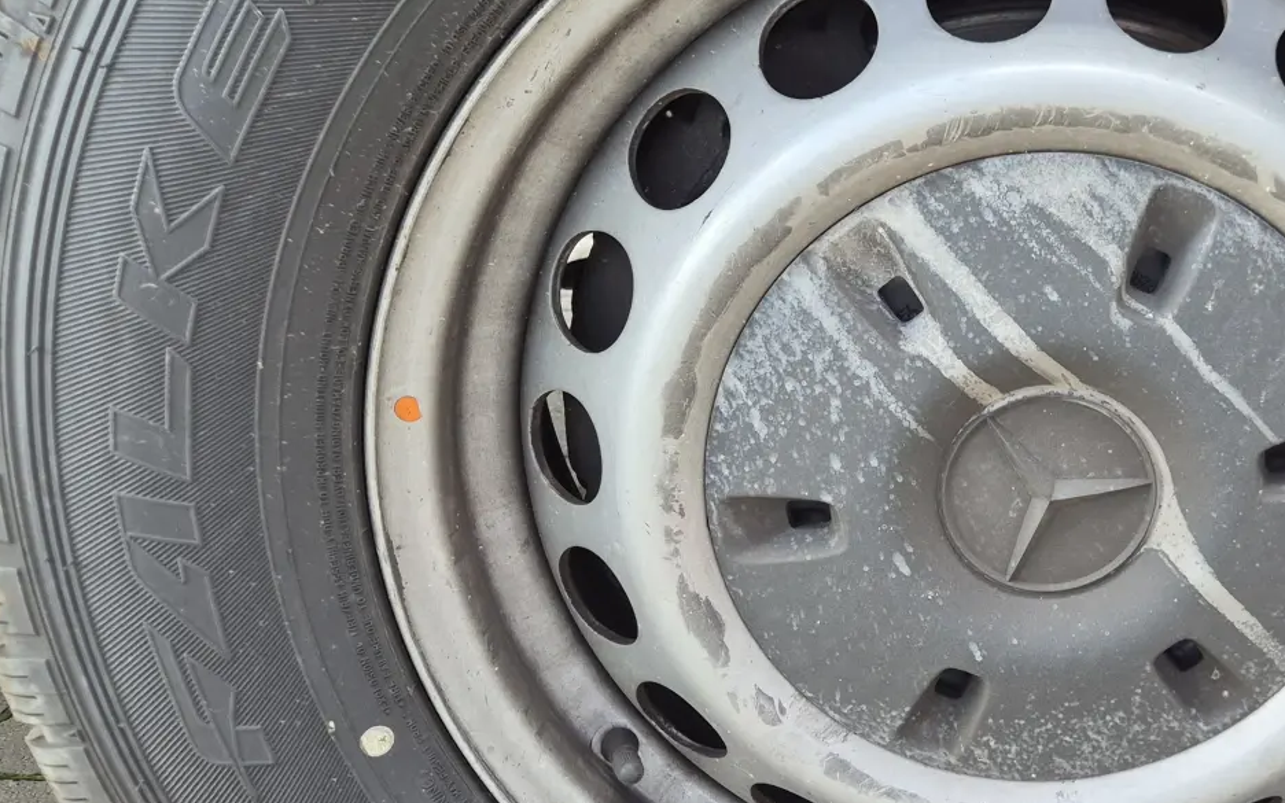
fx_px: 1751
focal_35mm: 50
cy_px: 395
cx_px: 1038
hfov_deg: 38.7
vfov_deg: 25.8
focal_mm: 5.4
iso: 125
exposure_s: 1/180
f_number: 1.8
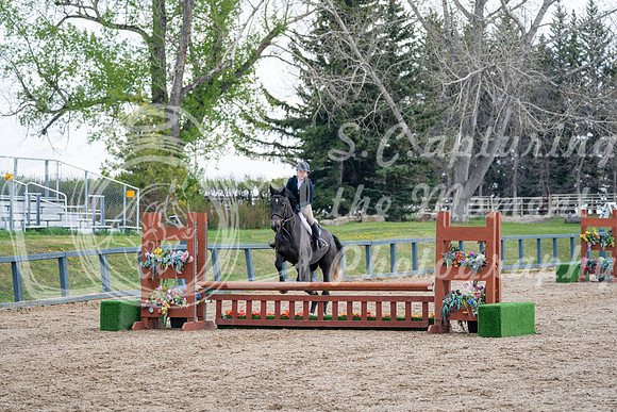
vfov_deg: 8.9
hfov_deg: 13.3
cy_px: 206
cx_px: 308
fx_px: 2640
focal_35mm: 154
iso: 100
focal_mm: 154
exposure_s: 1/160
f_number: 5.6
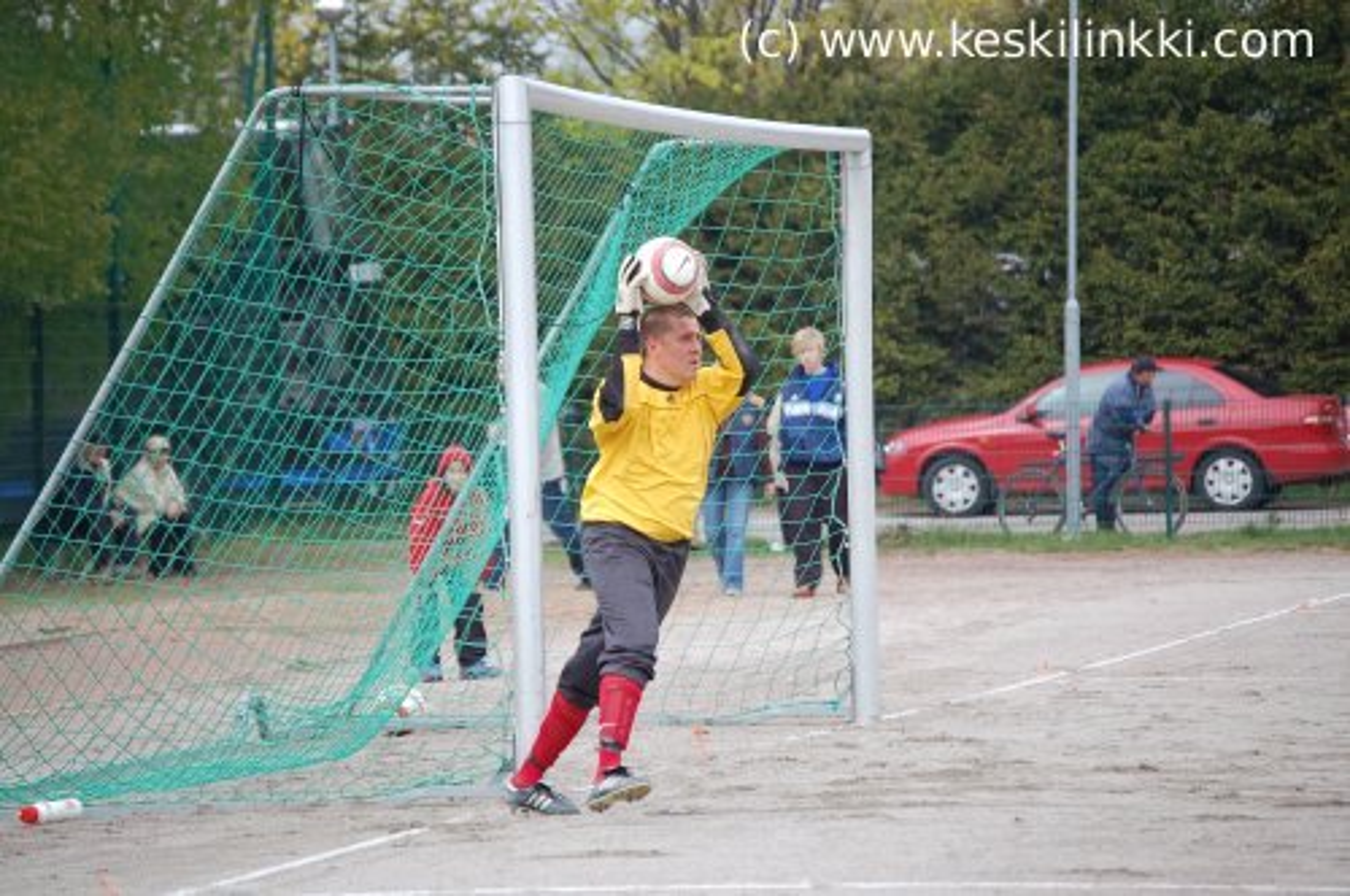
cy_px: 448
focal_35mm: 232
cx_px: 675
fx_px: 8707
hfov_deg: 8.9
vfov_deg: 5.9
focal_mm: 155
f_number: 5.3
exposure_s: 1/800
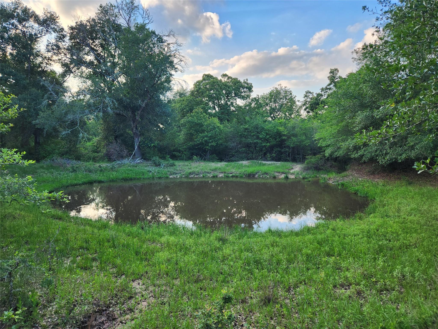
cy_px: 164
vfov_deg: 58.9
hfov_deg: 73.9
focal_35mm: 23
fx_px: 291
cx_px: 219
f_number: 1.8
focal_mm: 5.4
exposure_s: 1/180
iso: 20
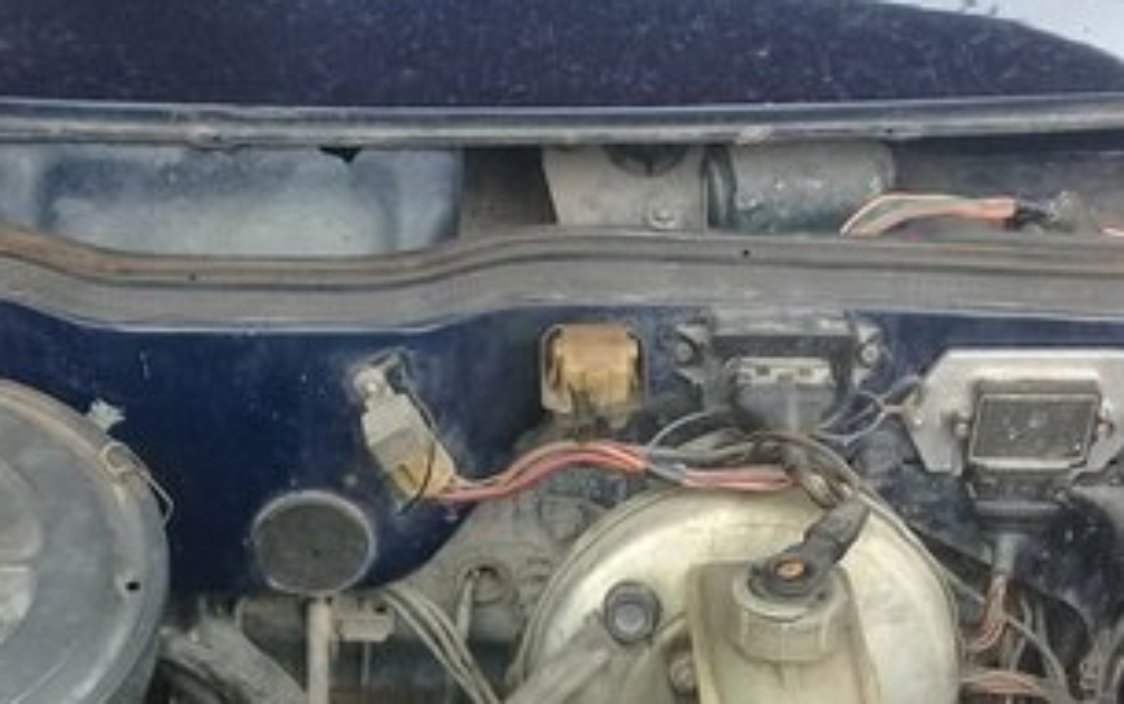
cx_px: 427
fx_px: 2176
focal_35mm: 71
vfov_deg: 17.4
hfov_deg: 28.9
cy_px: 868
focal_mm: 3.3
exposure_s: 1/50
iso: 64
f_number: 2.2
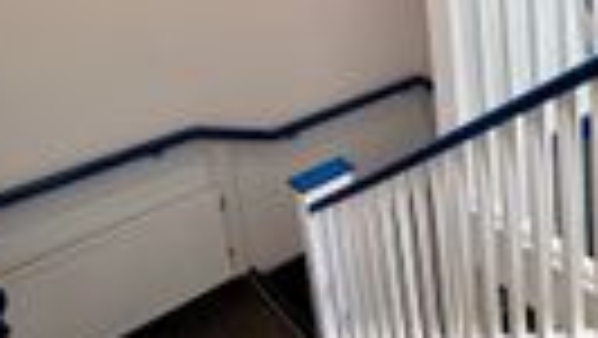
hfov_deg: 38.8
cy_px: -50
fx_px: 730
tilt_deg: -15.1
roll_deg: +1.1
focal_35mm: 46
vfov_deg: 24.0
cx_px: 616
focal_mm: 2.22
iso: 80
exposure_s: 1/100
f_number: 2.2
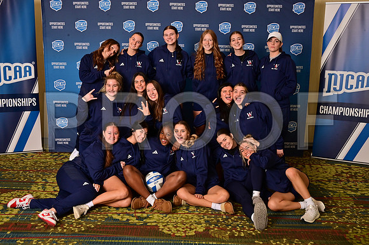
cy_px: 122
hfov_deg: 50.7
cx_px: 184
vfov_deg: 35.0
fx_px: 389
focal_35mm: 38
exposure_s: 1/125
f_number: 13
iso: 400
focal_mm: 38
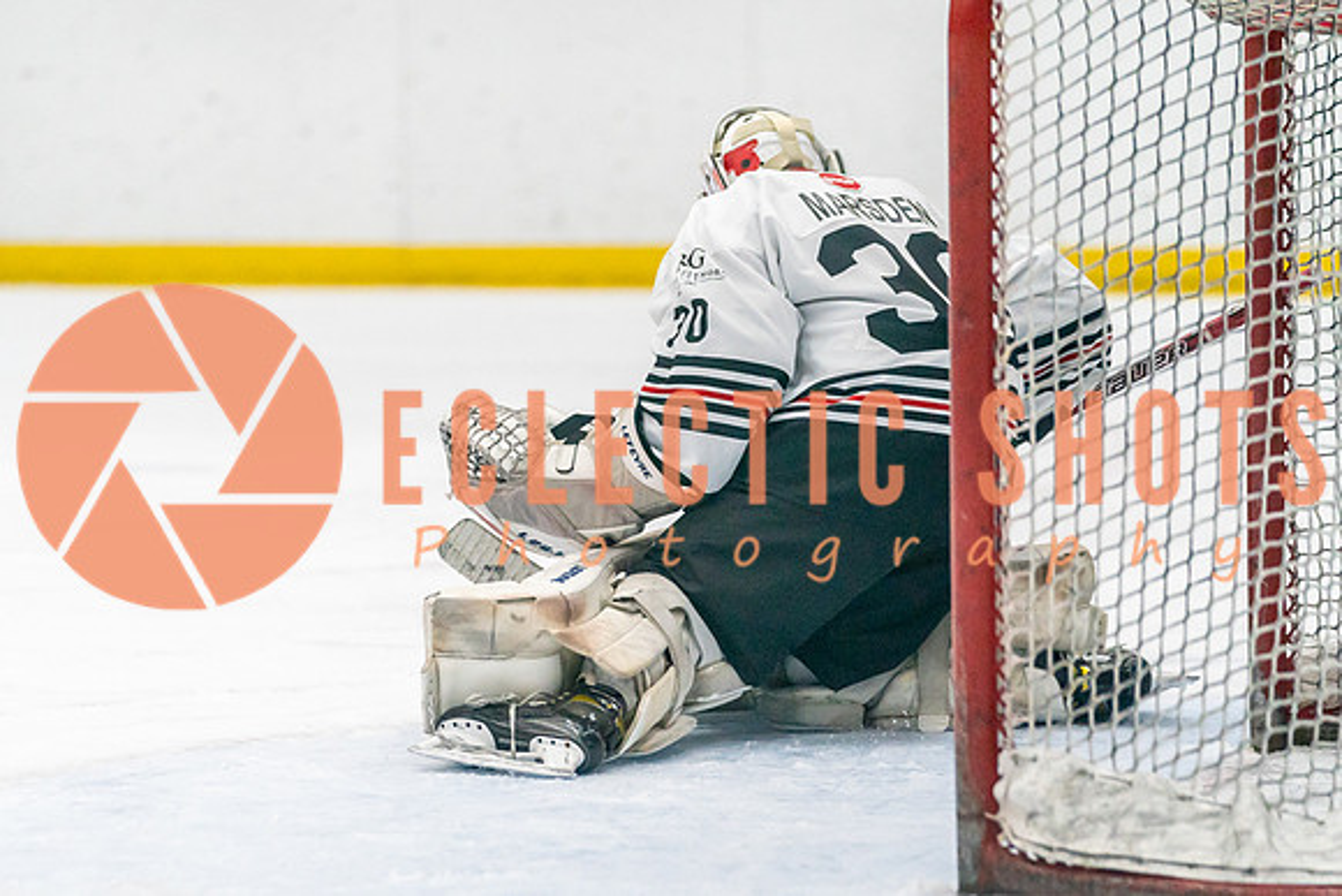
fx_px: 8156
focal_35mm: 219
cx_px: 583
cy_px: 569
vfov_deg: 6.3
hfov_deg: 9.4
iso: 3200
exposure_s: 1/1250
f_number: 2.8
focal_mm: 156
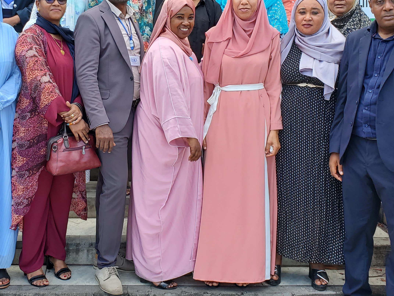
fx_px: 558
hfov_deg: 38.4
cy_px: 74
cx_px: 129
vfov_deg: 29.2
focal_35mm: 49
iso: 50
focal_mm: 4.3
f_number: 2.4
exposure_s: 1/461
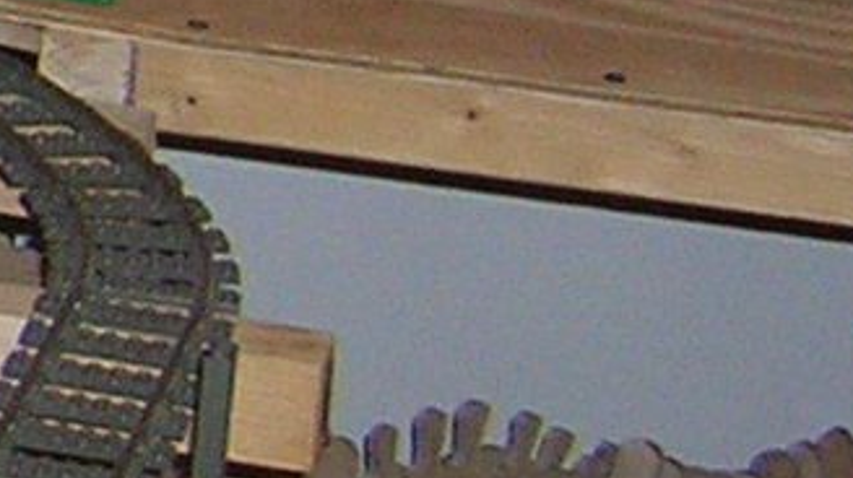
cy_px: -522
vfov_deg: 4.1
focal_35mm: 293
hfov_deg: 6.4
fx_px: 6623
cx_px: -2146
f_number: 2.9
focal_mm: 5.7
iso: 74
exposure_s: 1/60.1
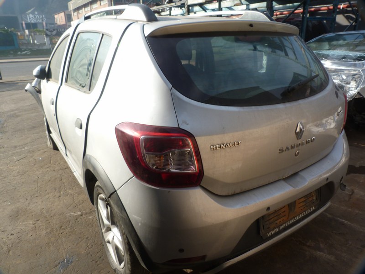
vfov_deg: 54.9
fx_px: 264
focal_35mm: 25
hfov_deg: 69.4
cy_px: 137
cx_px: 182
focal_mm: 4.5
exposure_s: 1/250
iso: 80
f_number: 4
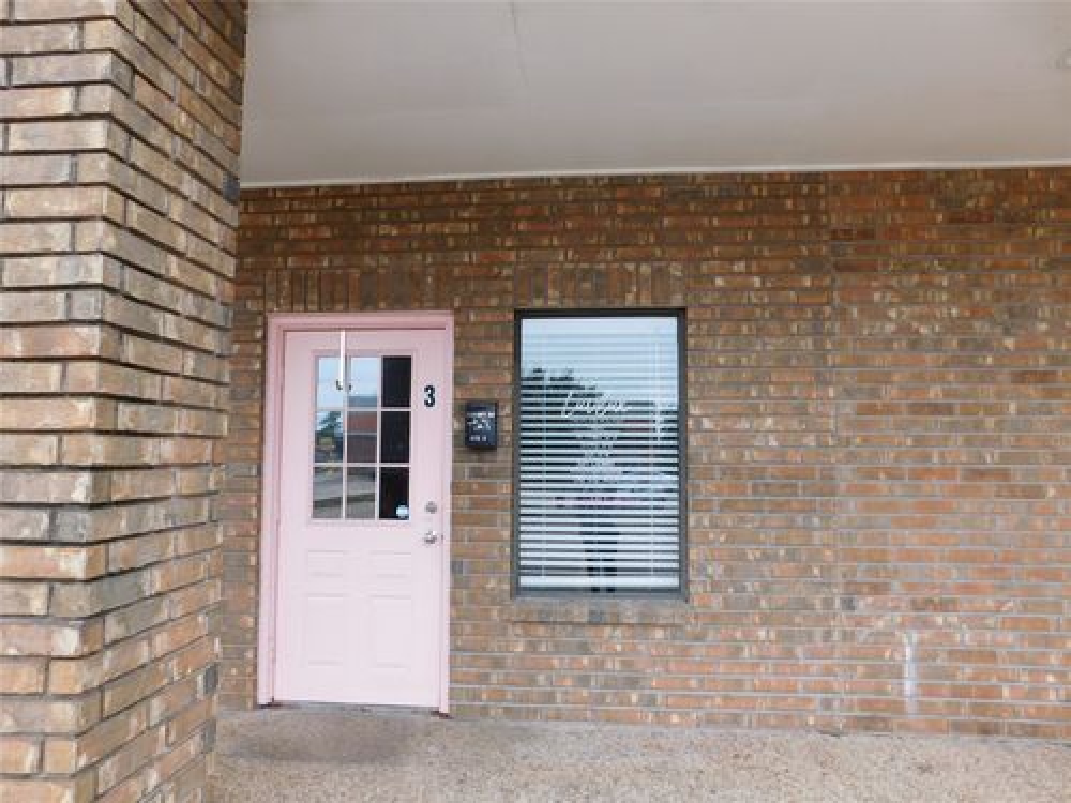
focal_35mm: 23
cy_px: 402
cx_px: 536
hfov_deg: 73.9
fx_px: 712
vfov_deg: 58.9
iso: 125
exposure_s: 1/80
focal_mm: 4
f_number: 3
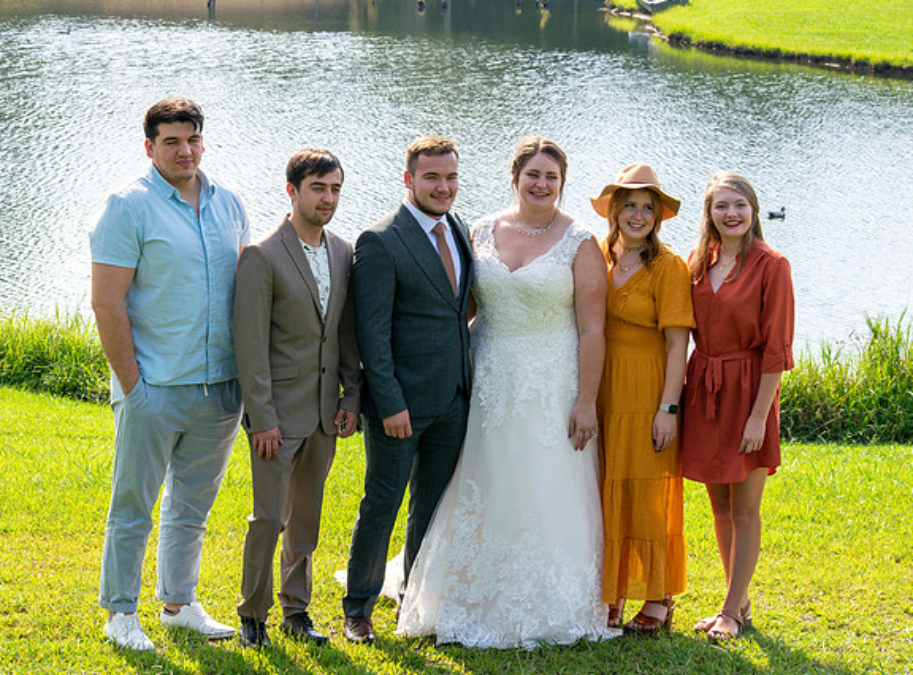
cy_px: 338
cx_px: 407
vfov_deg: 16.5
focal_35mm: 89
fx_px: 2336
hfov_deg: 22.1
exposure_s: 1/320
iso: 200
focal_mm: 55
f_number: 9
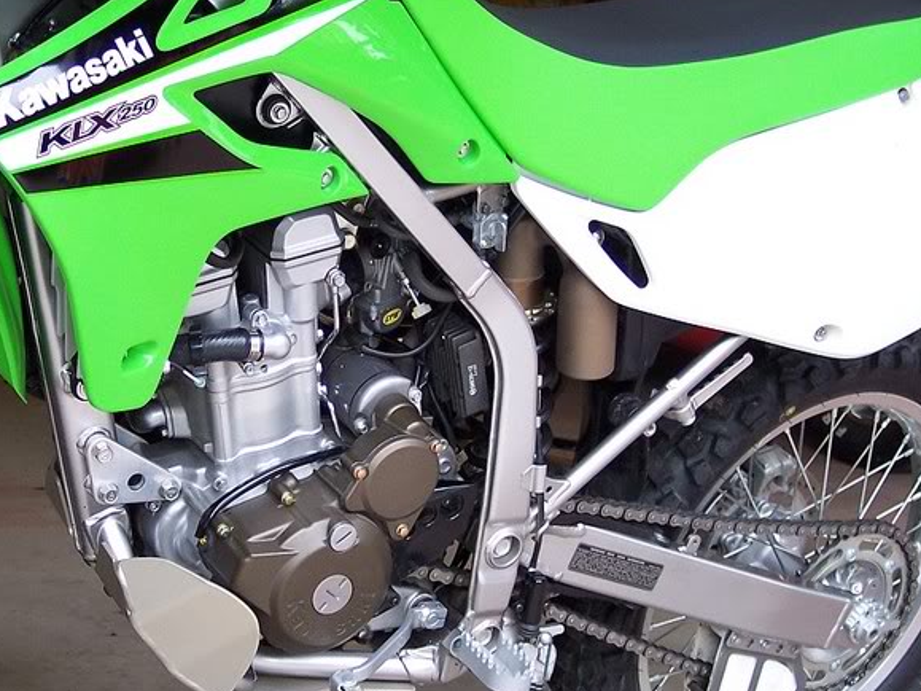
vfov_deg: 34.3
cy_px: 342
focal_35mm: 42
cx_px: 423
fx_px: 1117
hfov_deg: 44.8
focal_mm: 8
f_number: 2.8
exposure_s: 1/90
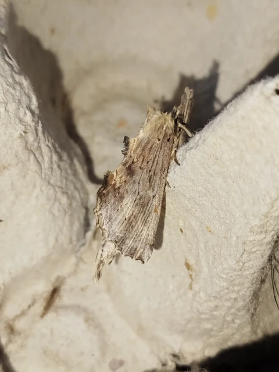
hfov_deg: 22.6
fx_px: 699
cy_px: 186
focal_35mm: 65
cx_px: 140
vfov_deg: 29.8
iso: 100
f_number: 1.7
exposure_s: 1/50
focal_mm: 5.31
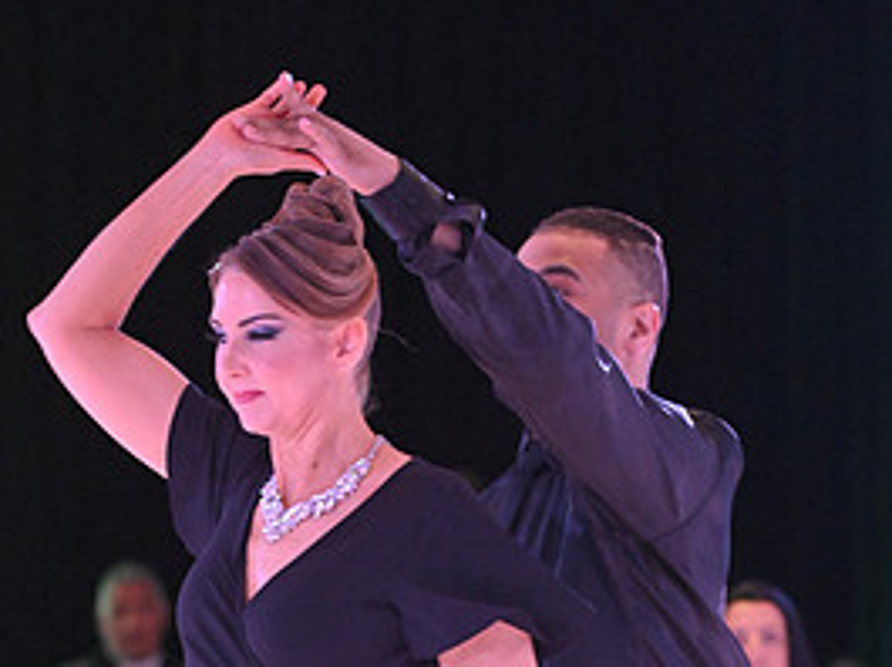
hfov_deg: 7.2
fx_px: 7051
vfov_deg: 5.4
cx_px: 409
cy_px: 916
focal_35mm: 274
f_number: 5.6
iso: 5000
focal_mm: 130
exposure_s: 1/400
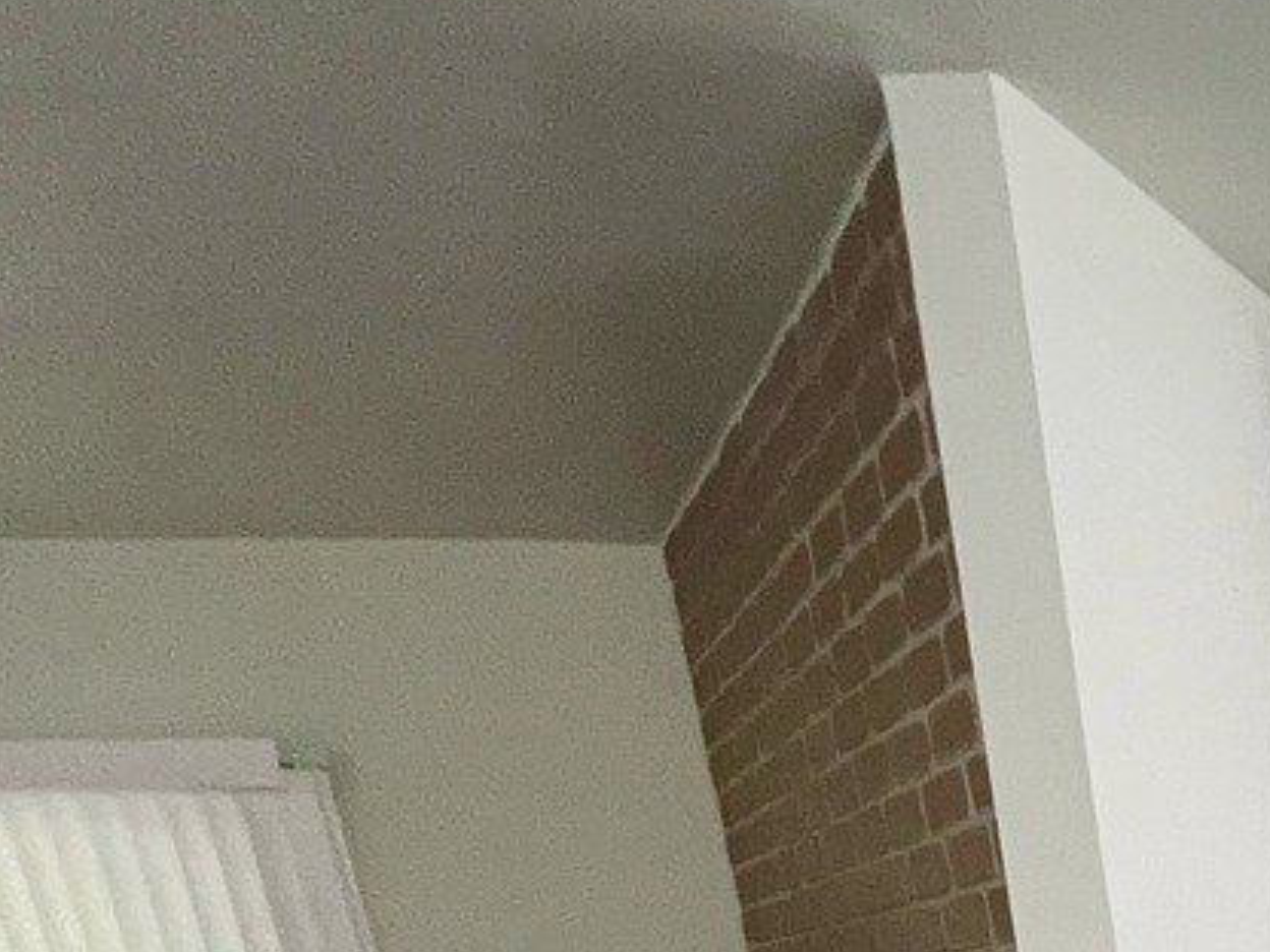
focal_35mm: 45
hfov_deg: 24.2
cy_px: 1578
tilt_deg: -17.4
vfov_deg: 23.0
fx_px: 1651
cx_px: 2168
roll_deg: -0.8
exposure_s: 1/60
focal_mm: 1.57
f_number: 1.8
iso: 320
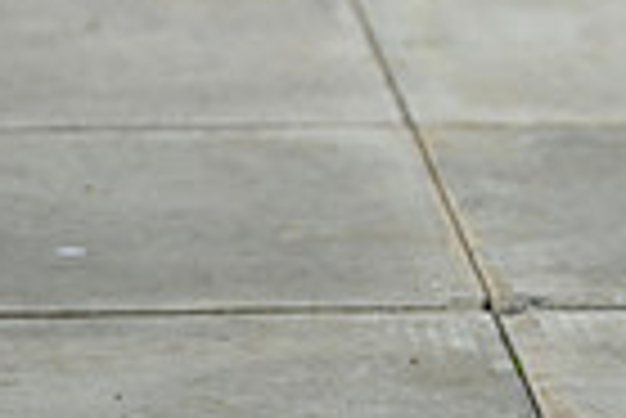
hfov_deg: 2.6
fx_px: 13786
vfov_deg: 1.7
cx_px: 1211
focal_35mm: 792
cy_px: -240
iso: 280
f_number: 4.5
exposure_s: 1/1250
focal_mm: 190
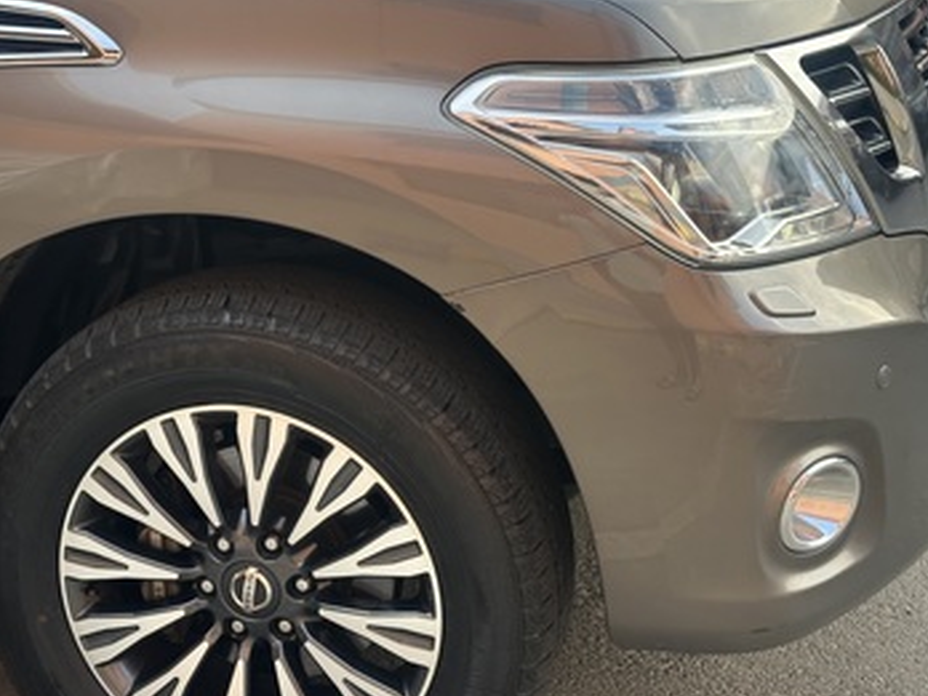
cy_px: 313
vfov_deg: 23.3
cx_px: 391
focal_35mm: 63
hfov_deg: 30.7
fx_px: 1689
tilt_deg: -18.5
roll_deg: +0.9
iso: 80
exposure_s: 1/159
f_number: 1.78
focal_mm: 6.86
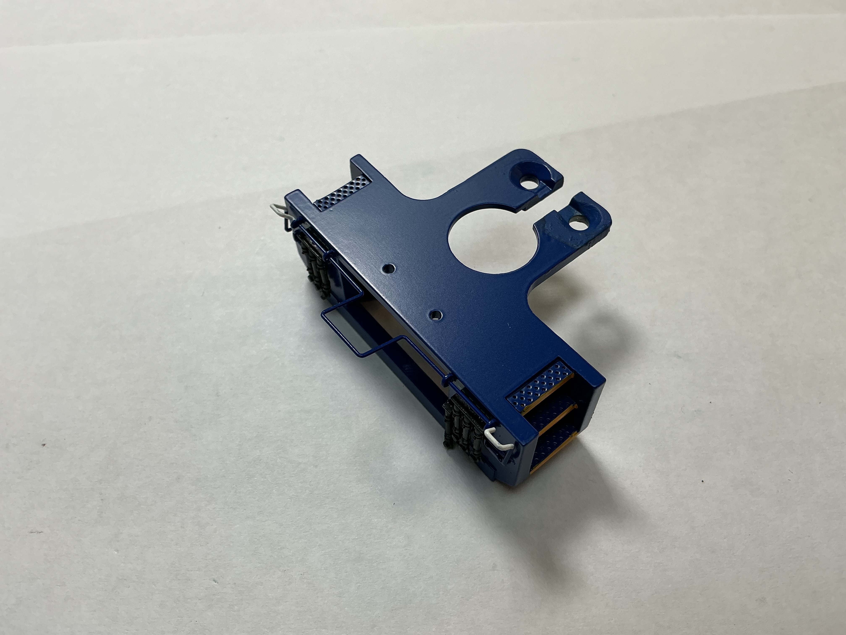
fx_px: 709
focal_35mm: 29
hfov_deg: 61.7
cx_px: 423
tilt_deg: -58.1
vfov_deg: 48.2
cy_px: 318
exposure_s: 1/201
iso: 20
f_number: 1.8
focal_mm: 3
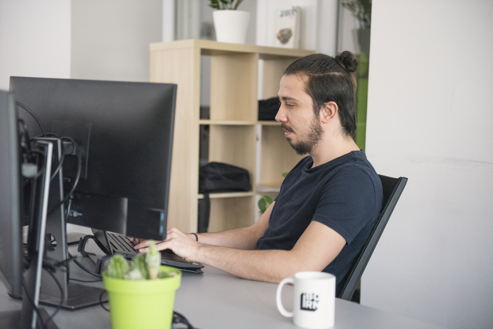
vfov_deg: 23.4
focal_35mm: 58
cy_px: 164
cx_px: 246
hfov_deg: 34.5
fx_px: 795
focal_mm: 58
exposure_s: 1/200
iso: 2500
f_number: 2.8
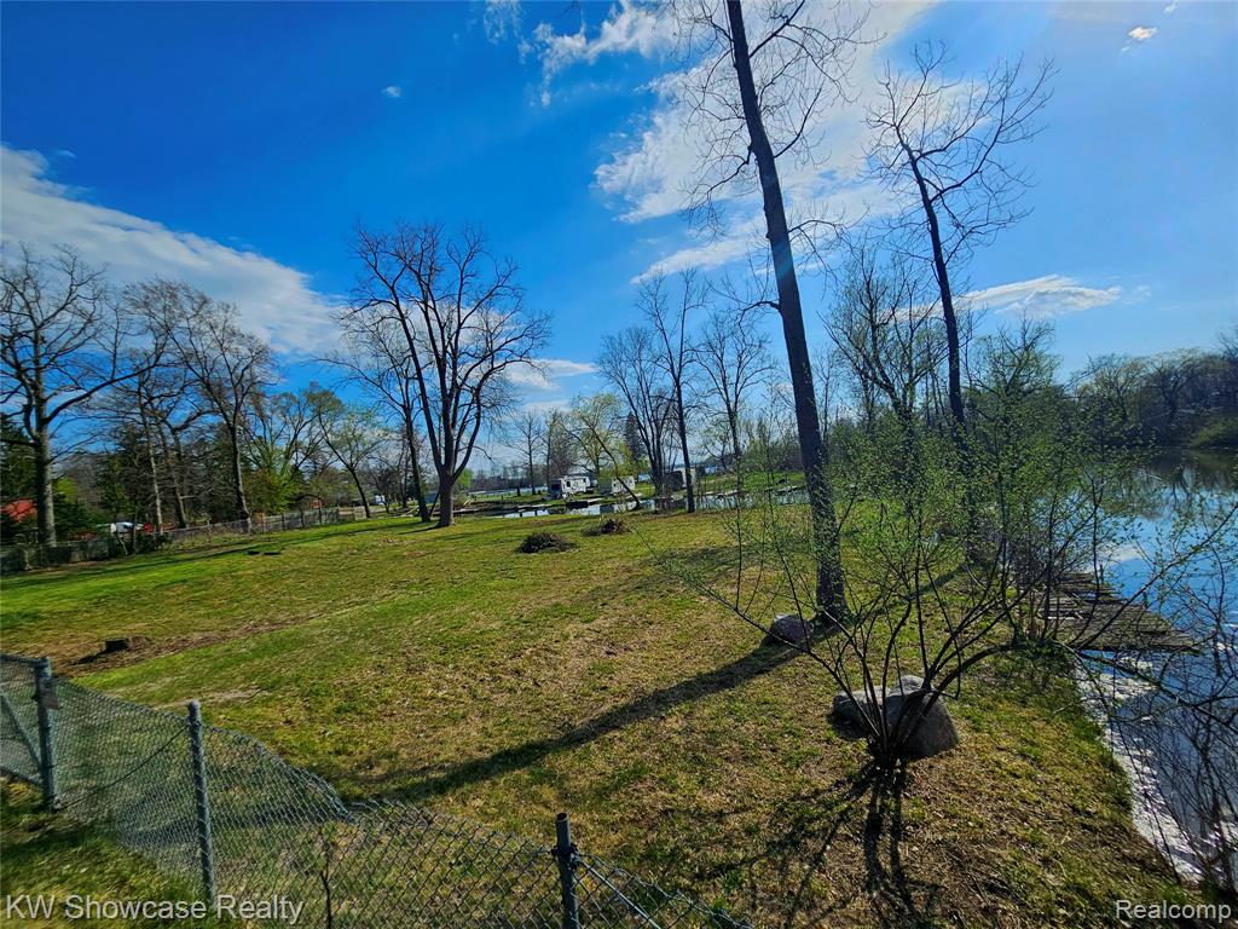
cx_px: 619
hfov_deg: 106.2
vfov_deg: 89.9
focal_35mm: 13
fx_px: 465
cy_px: 464
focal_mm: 2.2
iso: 50
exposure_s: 1/5000
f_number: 2.2
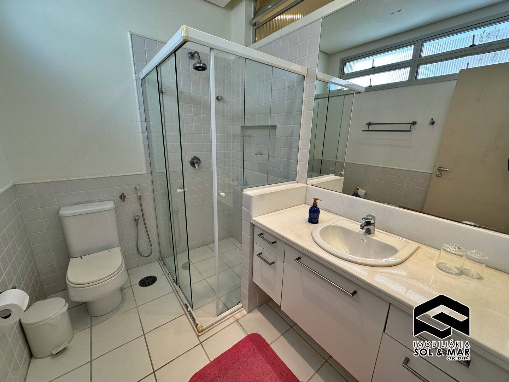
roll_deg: -1.8
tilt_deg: -15.0
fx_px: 206
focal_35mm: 14
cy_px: 191
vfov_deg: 85.7
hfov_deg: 102.1
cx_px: 254
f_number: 2.2
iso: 125
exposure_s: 1/120
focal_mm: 2.22
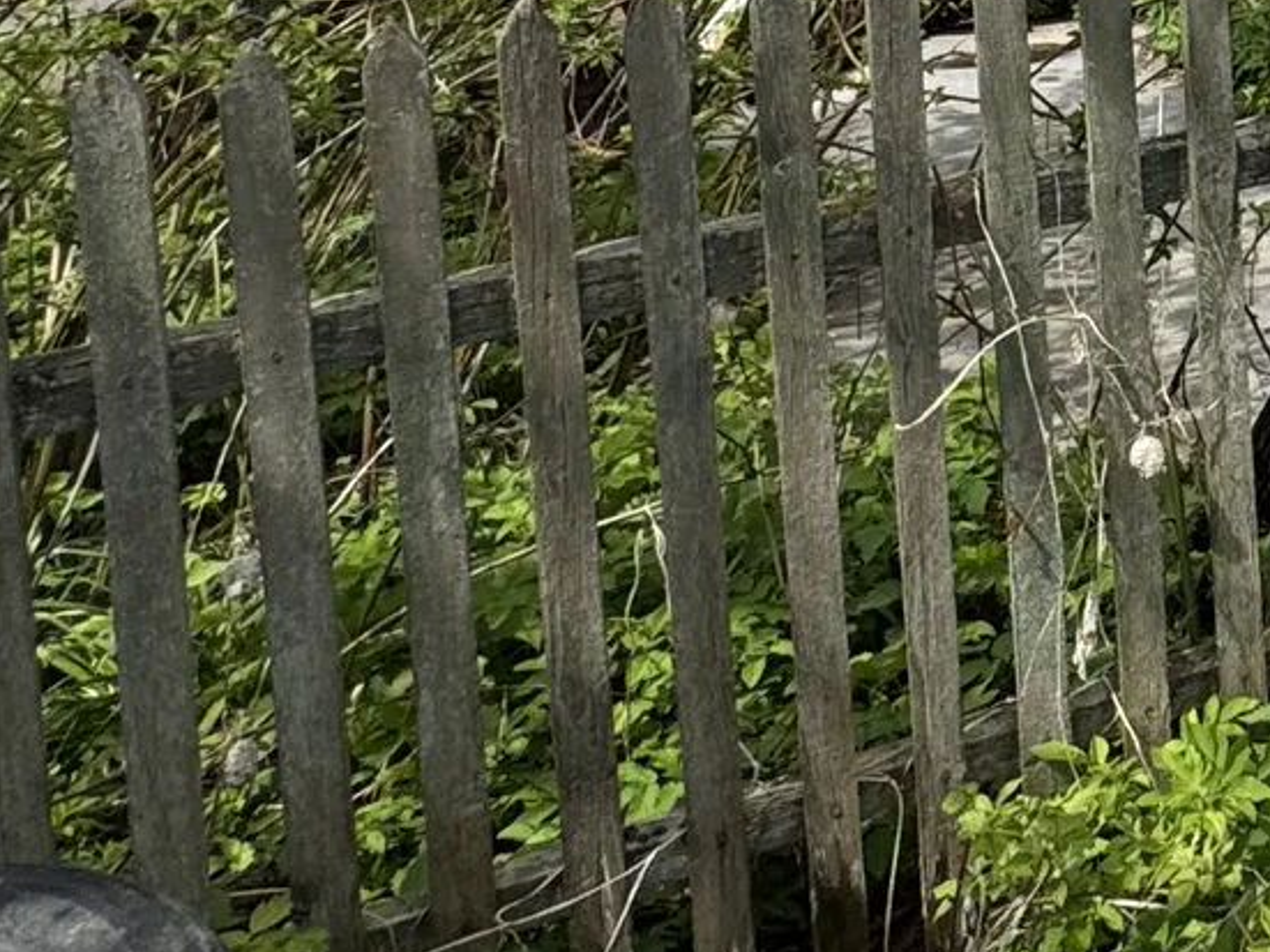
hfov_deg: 22.8
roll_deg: -0.7
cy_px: -687
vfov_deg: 19.2
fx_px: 2237
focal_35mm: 61
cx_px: 2100
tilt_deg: +4.5
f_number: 2.2
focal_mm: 2.22
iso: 50
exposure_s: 1/968
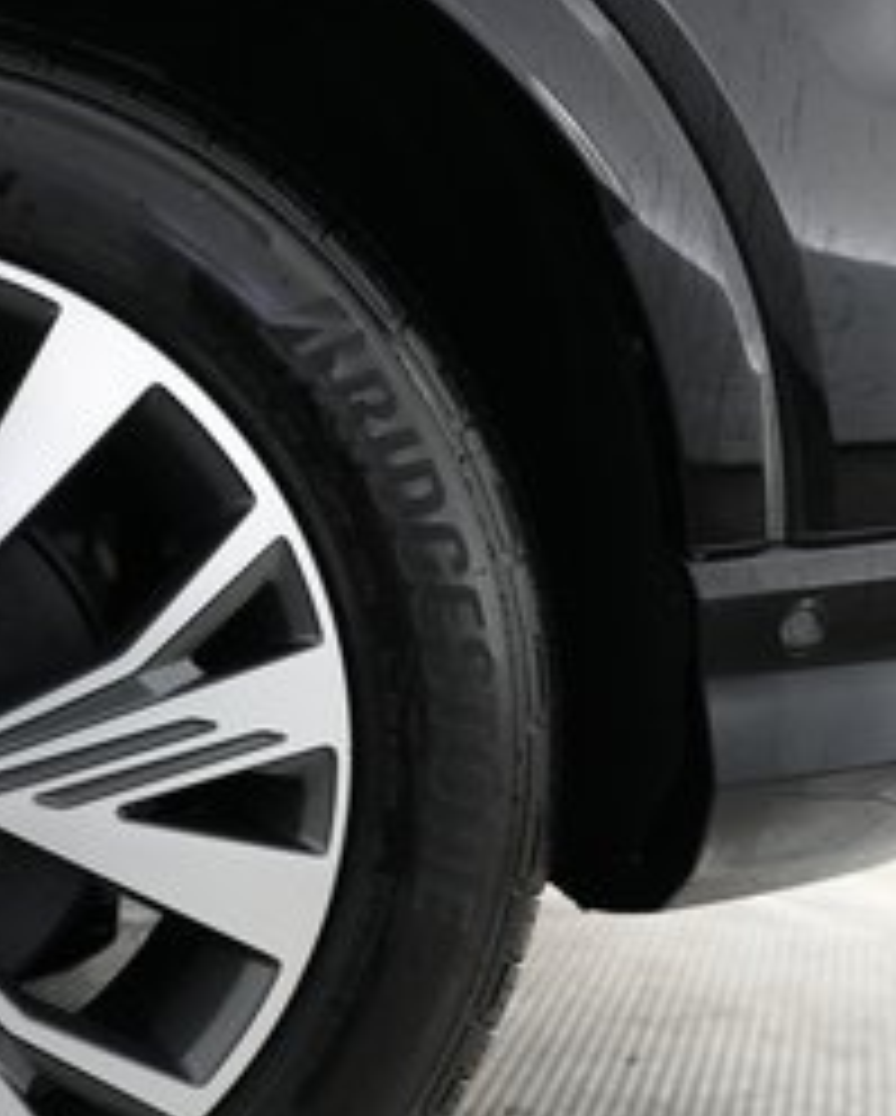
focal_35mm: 58
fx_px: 1919
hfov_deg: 23.9
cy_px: 788
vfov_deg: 32.0
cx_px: -180
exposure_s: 1/160
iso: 4000
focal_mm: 24
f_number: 2.8
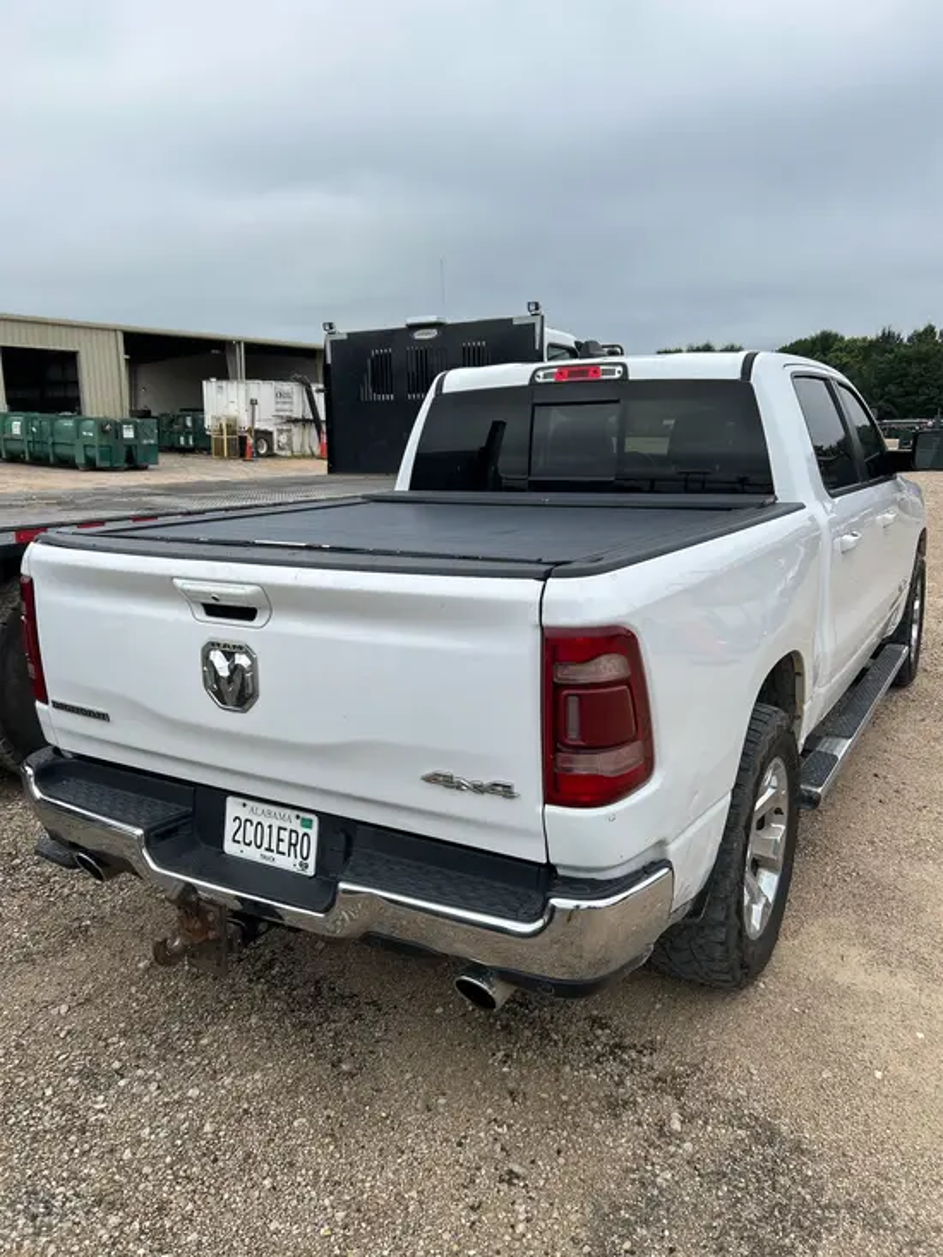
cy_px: 628
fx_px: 944
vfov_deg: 67.3
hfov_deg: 53.1
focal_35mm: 26
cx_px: 472
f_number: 1.5
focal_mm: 5.7
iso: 50
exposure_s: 1/2632
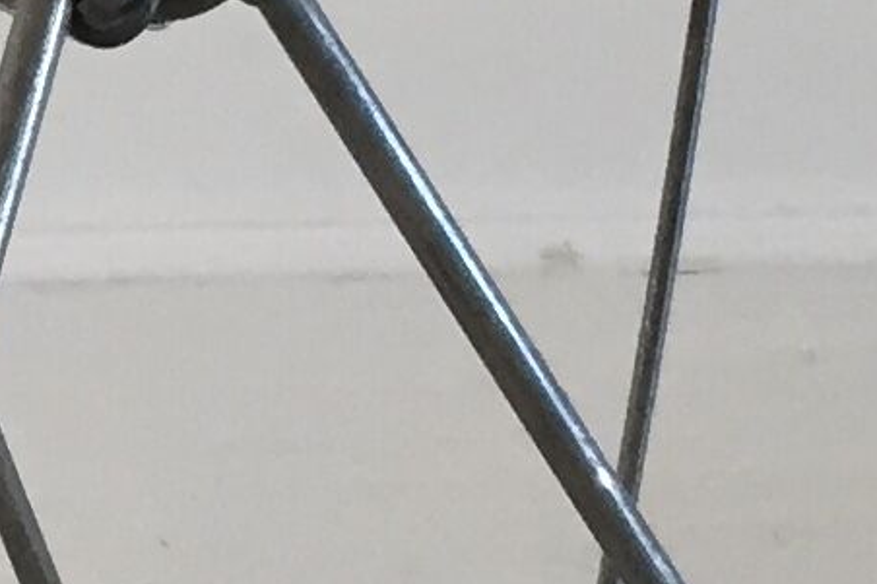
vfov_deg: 6.3
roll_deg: +1.5
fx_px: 5309
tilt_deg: -13.6
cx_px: -268
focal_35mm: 218
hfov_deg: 9.3
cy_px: -159
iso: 50
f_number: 2.2
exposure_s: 1/33
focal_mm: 4.15
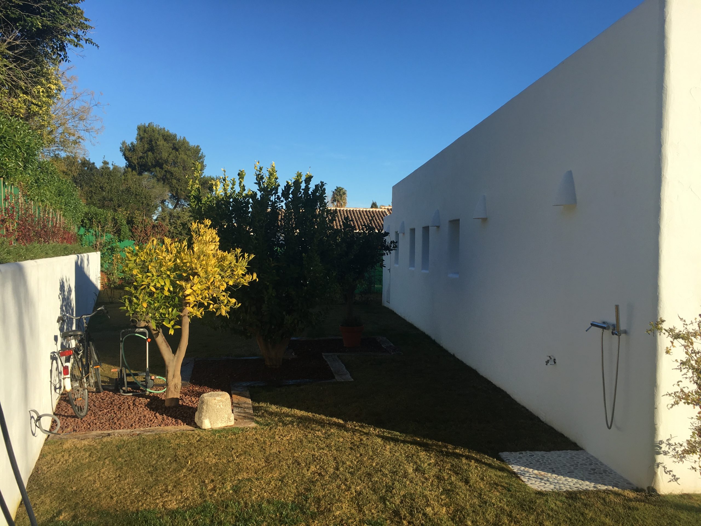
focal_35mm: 29
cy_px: 263
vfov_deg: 48.2
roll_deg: -0.6
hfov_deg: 61.7
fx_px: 587
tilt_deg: -0.5
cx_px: 350
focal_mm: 4.15
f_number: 2.2
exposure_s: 1/1202
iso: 25
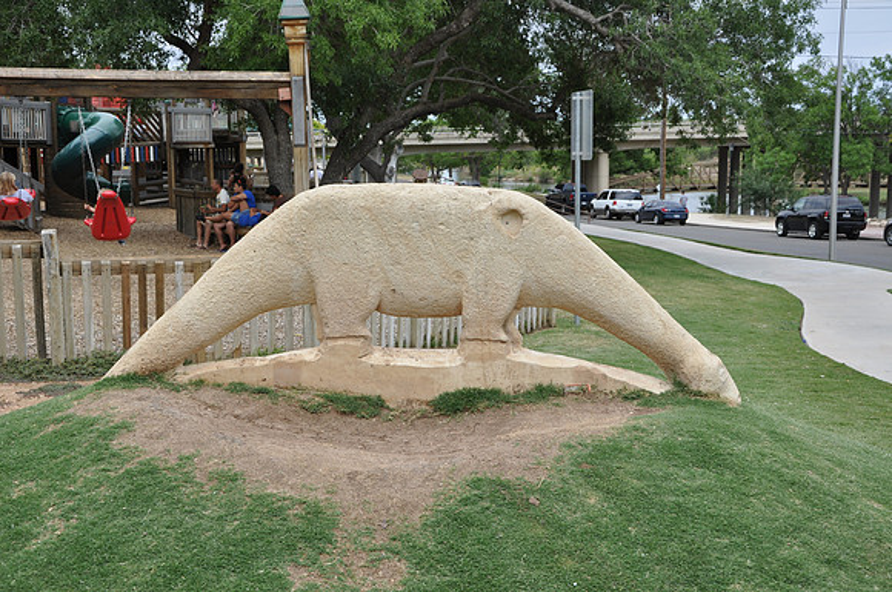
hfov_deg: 41.2
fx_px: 1188
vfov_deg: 28.0
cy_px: 296
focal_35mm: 48
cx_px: 446
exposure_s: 1/250
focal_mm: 32
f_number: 8
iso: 200
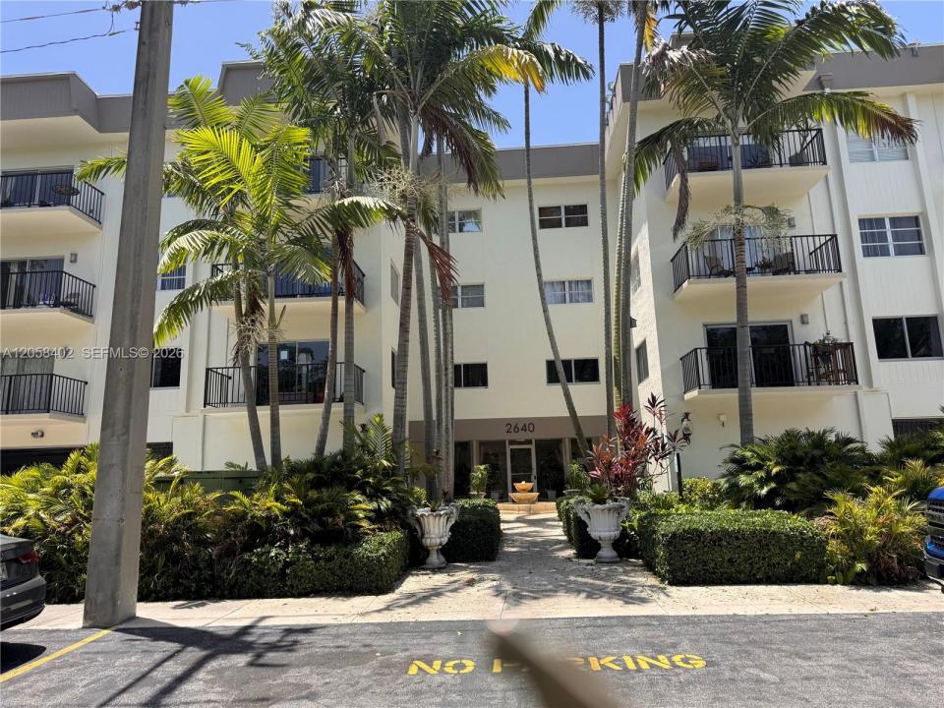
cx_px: 472
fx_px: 654
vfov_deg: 56.8
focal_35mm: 24
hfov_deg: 71.6
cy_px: 354
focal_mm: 6.76
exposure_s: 1/2710
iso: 80
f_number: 1.78
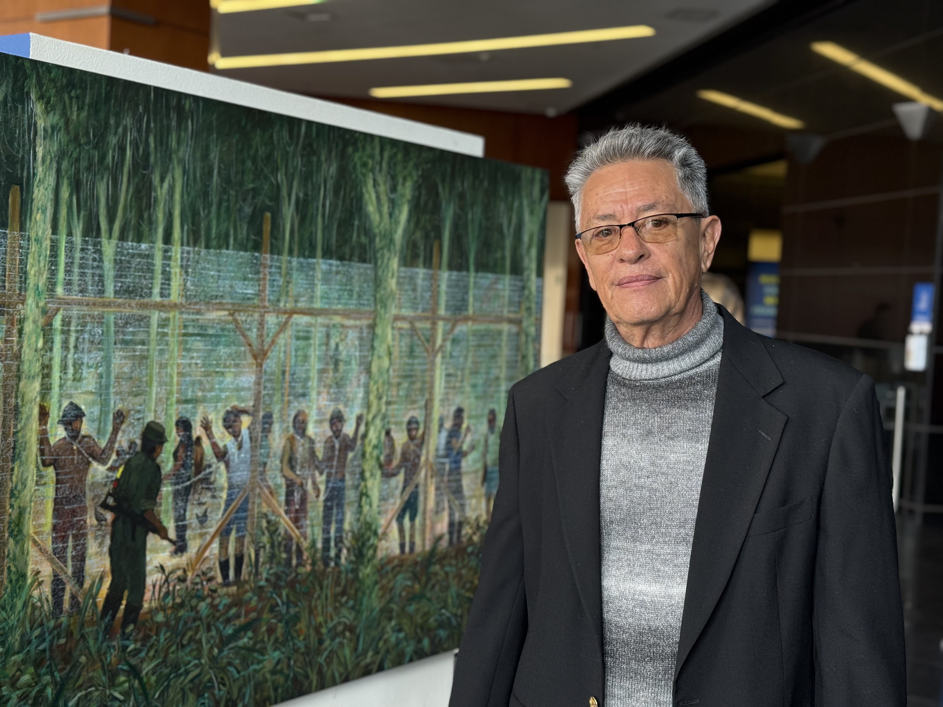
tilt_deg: -3.3
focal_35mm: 48
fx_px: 1308
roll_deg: -3.8
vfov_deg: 30.3
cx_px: 472
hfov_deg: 39.7
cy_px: 354
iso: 125
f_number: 1.78
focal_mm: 6.76
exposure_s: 1/60
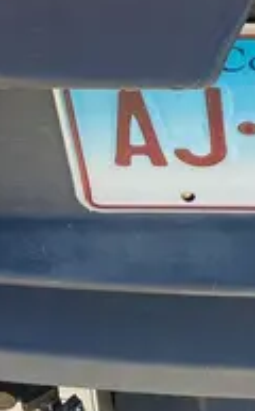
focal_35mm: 113
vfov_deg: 17.5
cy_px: -105
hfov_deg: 11.3
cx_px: 310
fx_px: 1261
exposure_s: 1/289
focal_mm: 3.99
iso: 20
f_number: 1.8
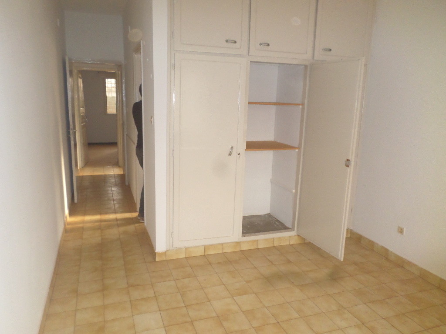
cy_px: 167
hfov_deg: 69.4
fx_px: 322
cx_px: 223
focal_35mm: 25
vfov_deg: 54.9
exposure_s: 1/30
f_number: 2.5
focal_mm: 4.5
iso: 200
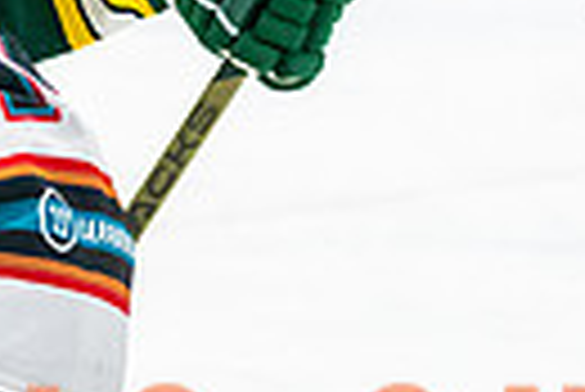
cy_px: 248
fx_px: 7434
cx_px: -155
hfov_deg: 4.5
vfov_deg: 3.0
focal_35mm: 457
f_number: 2.8
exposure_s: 1/800
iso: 4000
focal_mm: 70
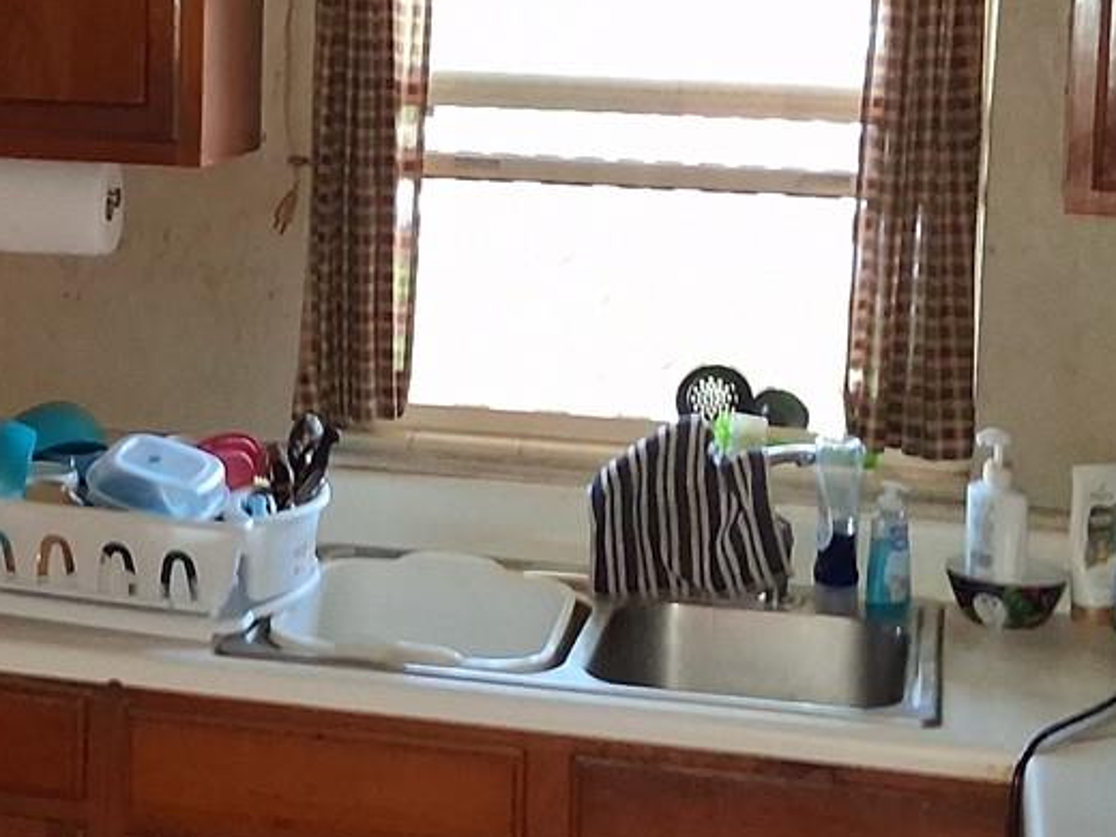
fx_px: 2579
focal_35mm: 80
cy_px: 180
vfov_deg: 18.3
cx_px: 266
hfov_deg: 24.1
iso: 500
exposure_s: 1/30
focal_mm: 3.98
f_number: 1.8
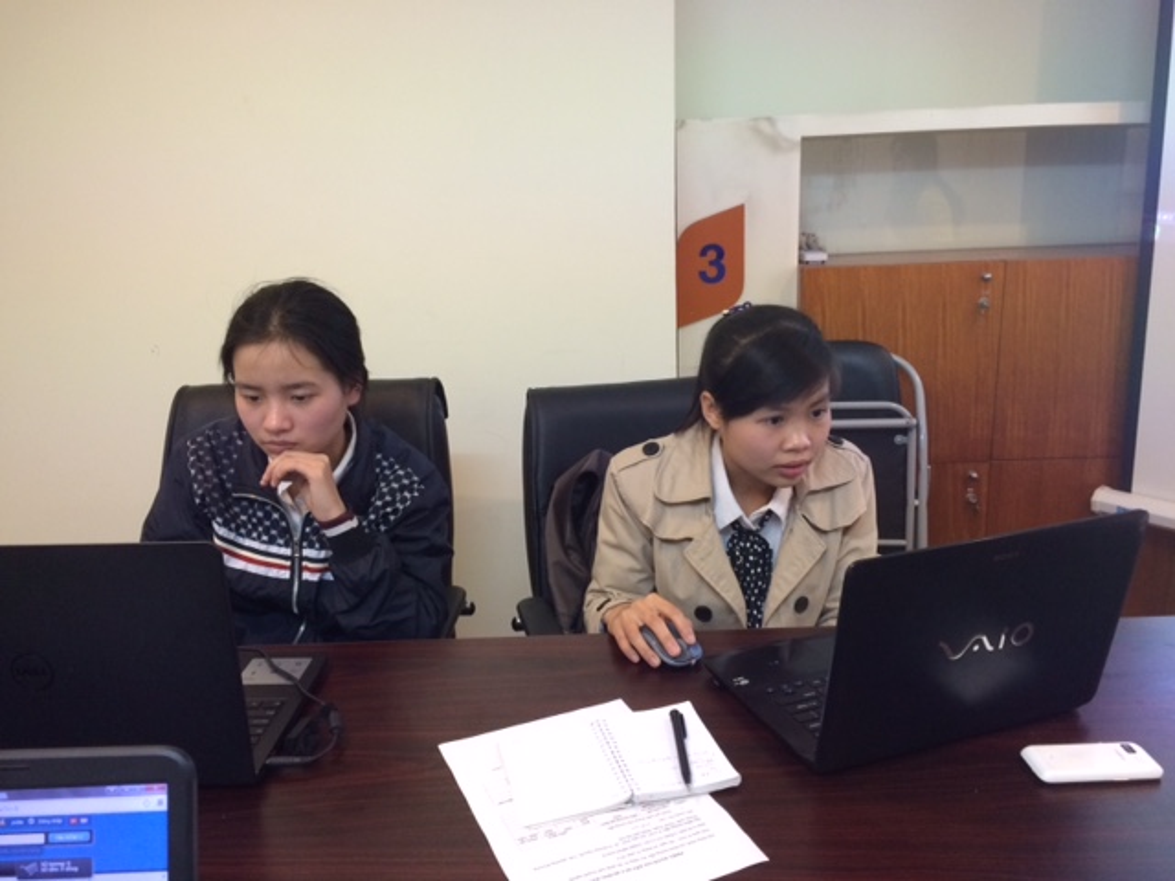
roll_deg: -1.2
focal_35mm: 29
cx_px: 588
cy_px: 440
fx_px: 984
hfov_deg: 61.7
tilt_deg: -16.8
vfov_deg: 48.2
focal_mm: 4.15
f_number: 2.2
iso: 250
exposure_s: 1/33
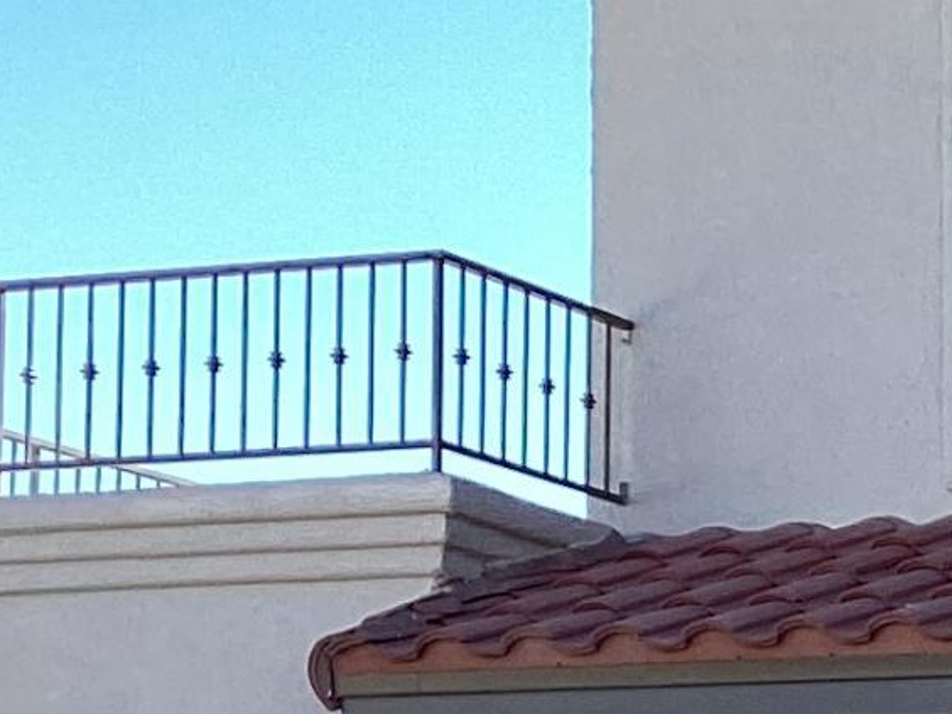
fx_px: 4538
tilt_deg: +1.2
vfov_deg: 8.8
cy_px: 1102
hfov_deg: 10.9
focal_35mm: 165
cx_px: 1887
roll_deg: -2.6
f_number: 2.4
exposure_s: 1/392
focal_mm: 3.3
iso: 25
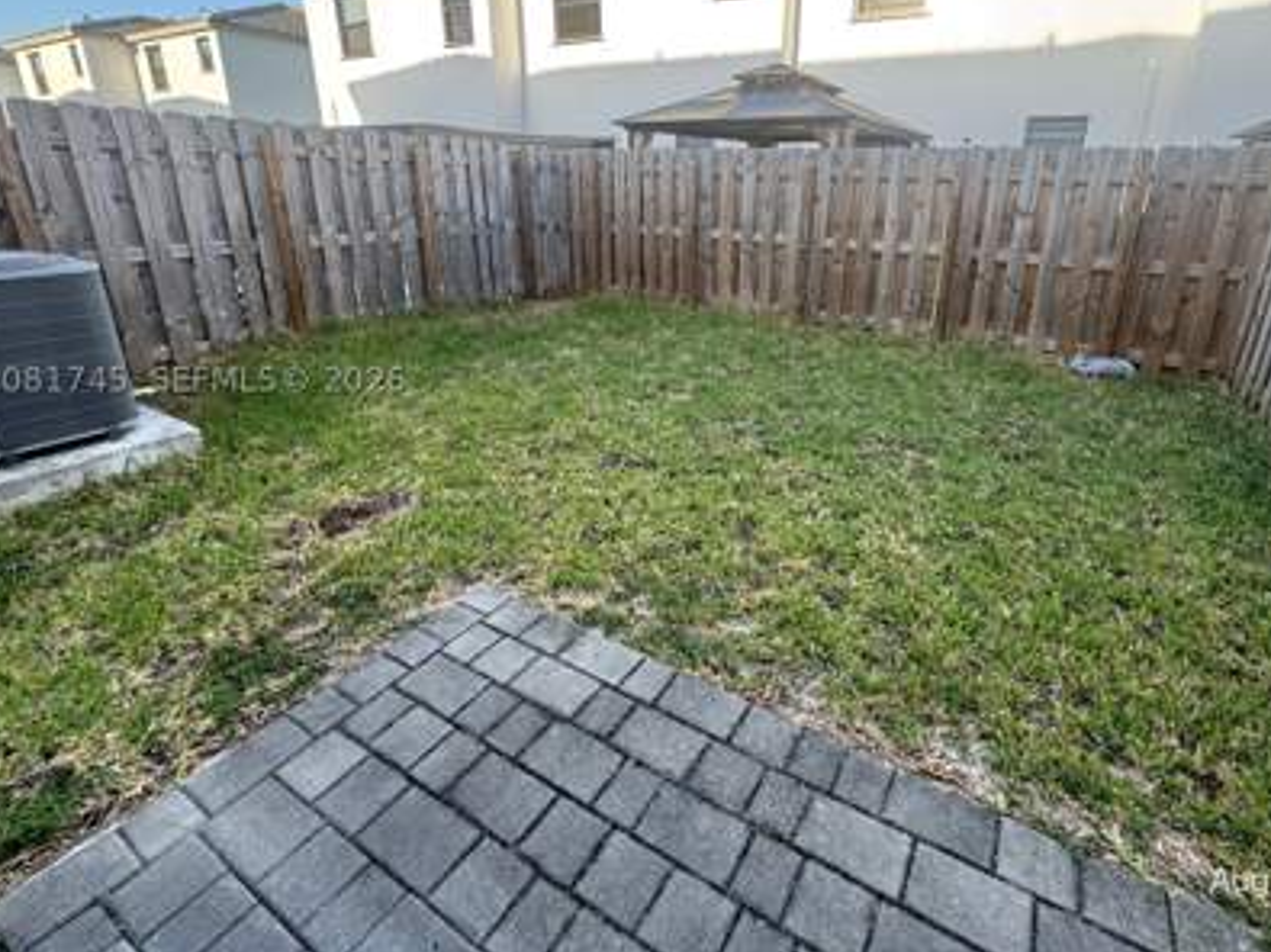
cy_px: 380
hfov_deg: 90.7
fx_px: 624
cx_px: 701
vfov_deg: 73.9
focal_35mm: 17
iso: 40
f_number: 2.2
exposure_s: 1/108
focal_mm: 2.22
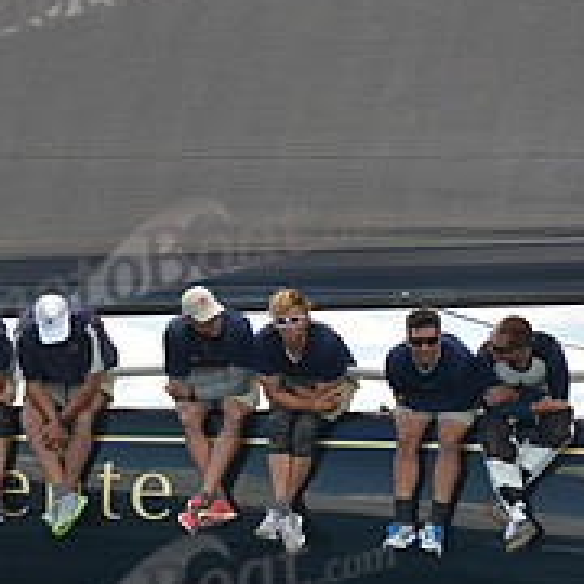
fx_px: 3665
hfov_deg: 8.9
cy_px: 479
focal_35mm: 192
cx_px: -227
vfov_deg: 9.1
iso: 400
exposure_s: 1/800
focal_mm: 70
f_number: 3.2
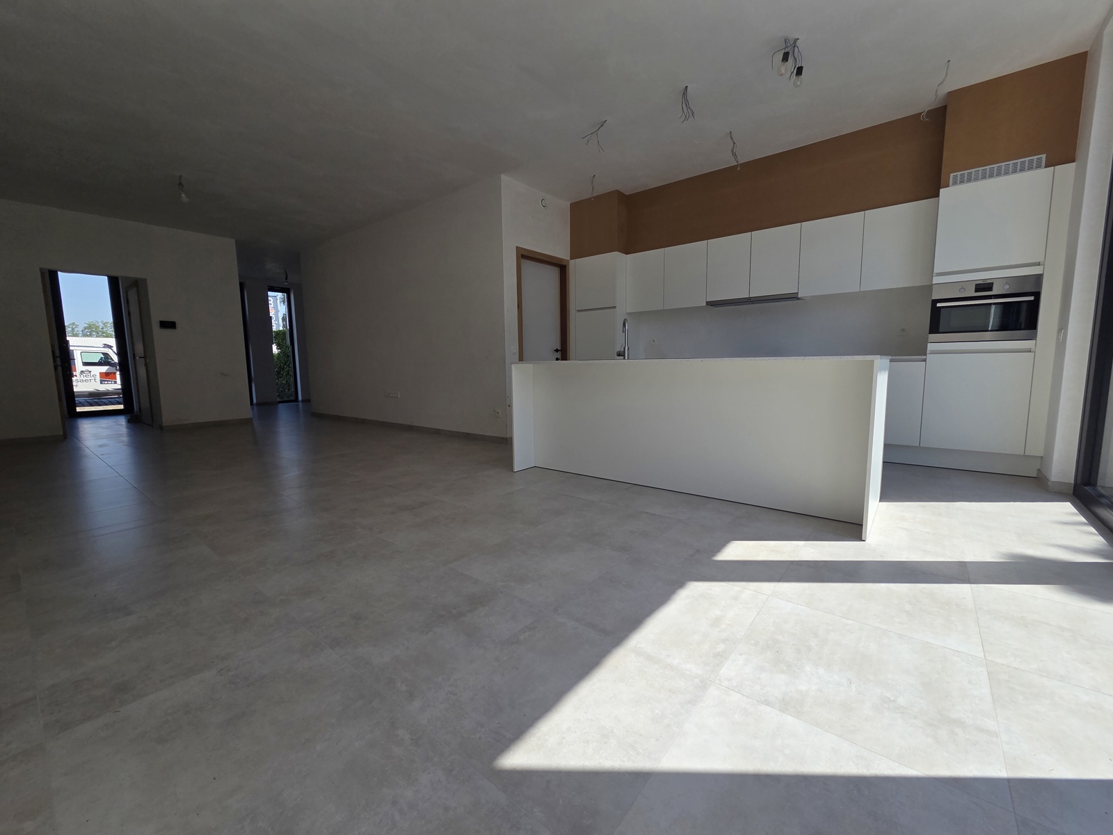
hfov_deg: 106.2
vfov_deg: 89.9
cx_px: 556
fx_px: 418
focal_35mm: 13
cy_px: 418
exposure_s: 1/917
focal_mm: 2.2
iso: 50
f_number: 2.2
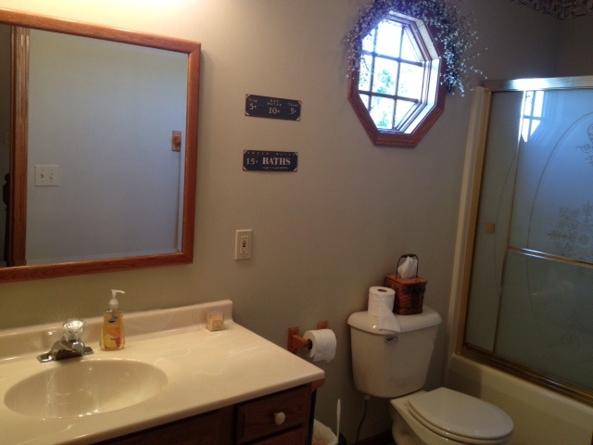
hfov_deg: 52.6
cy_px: 222
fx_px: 600
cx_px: 296
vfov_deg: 40.7
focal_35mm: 35
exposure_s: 1/24
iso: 50
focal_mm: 4.28
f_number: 2.4
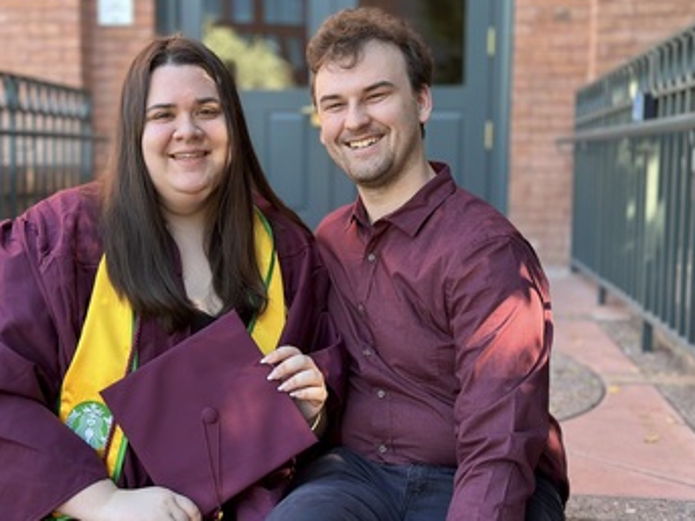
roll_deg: -0.3
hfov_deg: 34.3
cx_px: 296
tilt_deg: -5.6
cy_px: 278
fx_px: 1124
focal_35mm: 56
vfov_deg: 26.1
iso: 80
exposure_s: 1/192
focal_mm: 6.86
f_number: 1.78
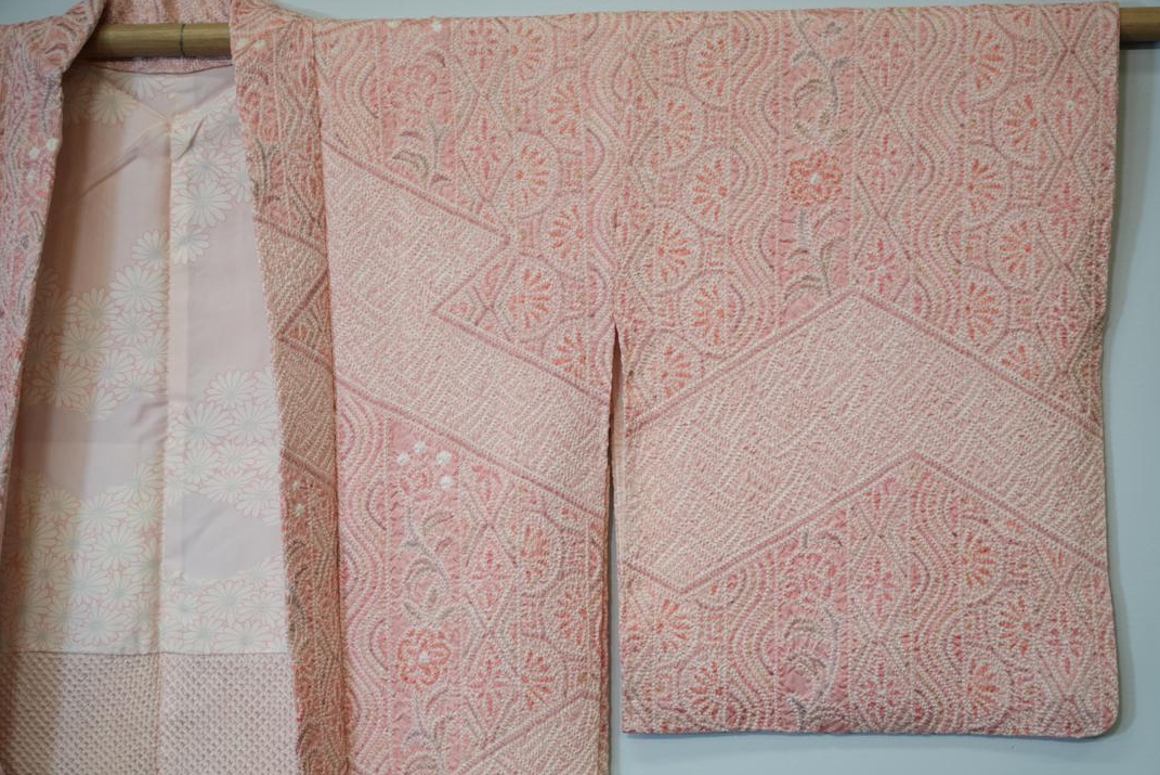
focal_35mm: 86
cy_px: 390
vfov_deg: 15.9
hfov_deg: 23.6
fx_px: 2772
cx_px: 581
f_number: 4
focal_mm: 85
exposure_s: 1/100
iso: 500
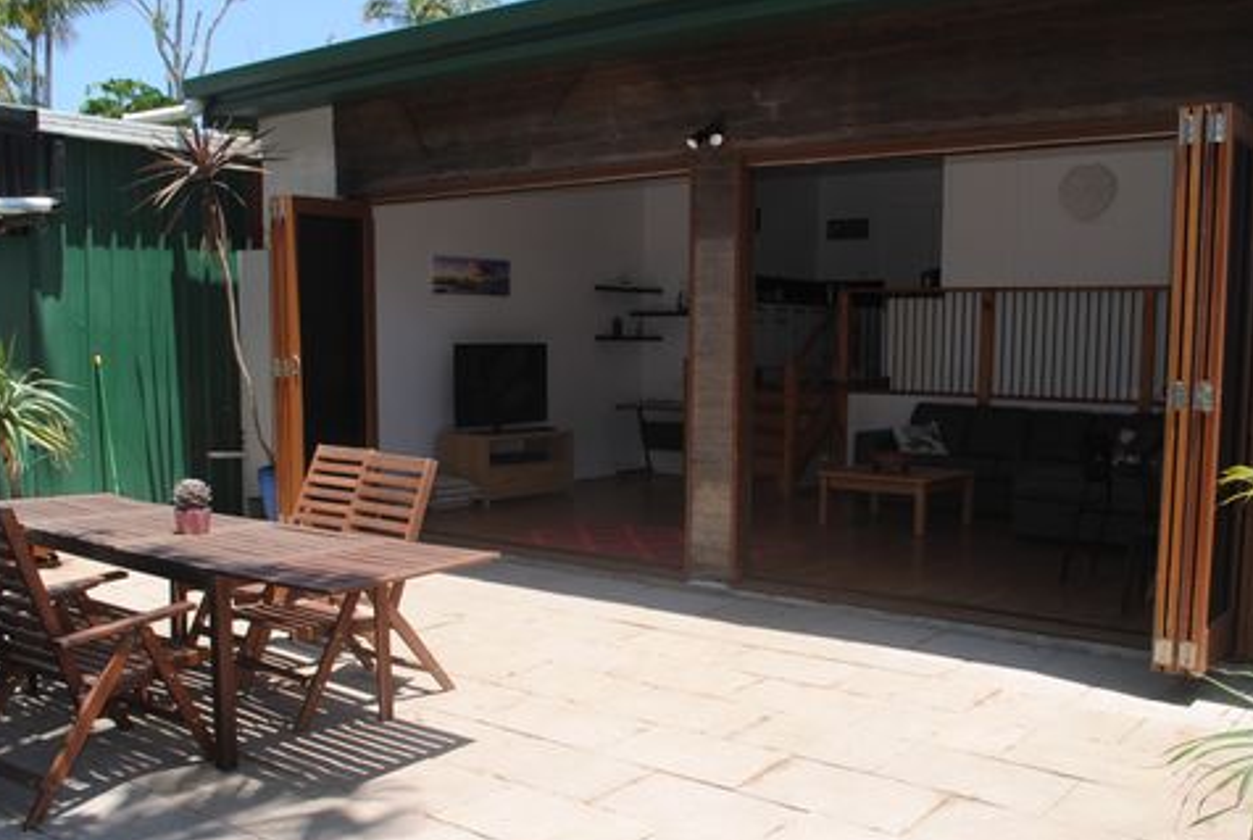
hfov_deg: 55.7
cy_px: 485
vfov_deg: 38.9
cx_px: 626
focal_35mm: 34
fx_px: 1185
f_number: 6.3
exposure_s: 1/200
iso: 100
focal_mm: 18
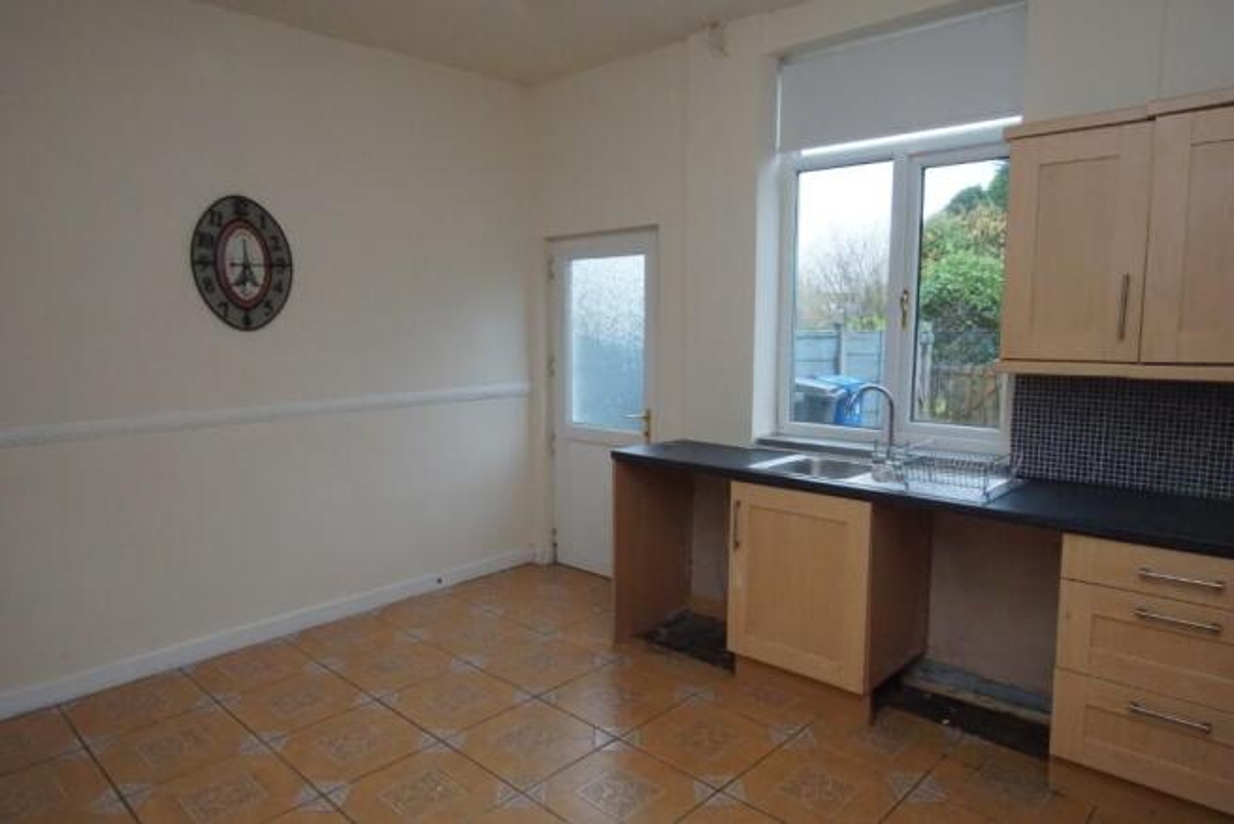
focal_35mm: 24
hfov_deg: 73.7
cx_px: 617
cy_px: 412
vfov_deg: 53.2
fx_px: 823
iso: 3200
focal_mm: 16
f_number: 22
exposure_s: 1/30
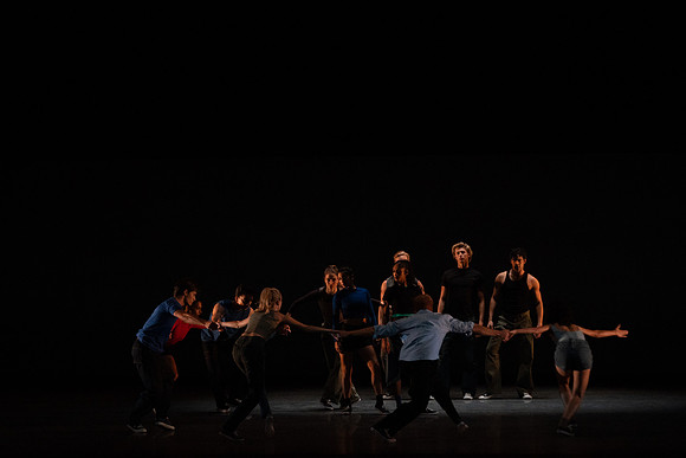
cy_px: 229
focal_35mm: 131
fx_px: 2497
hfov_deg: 15.6
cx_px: 343
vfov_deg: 10.5
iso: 8000
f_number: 5
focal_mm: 131
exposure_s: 1/400
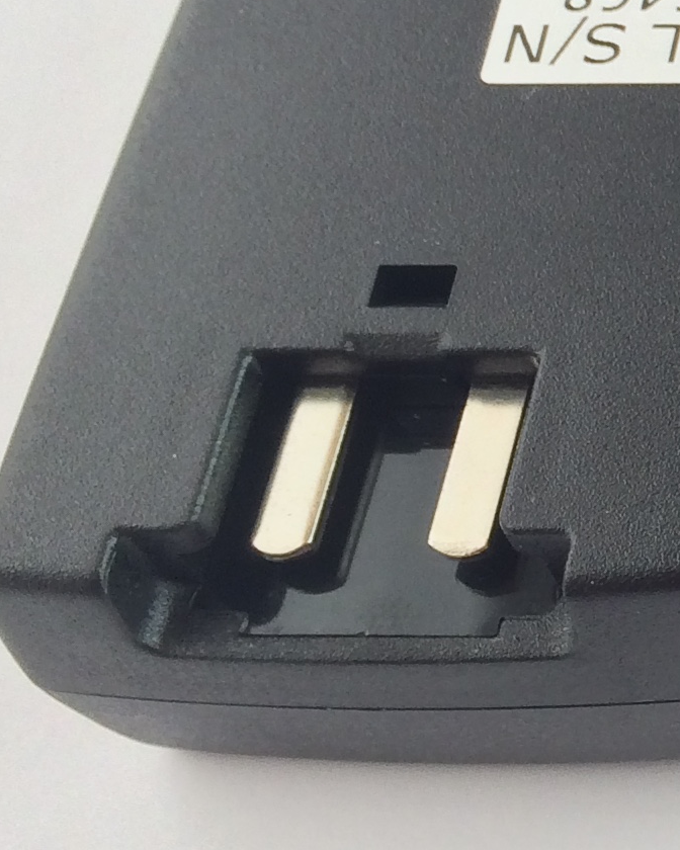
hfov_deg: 11.9
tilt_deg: -55.0
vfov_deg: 17.2
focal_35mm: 110
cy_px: 66
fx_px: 2767
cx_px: 1520
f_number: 2.2
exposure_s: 1/100
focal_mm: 4.15
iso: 32
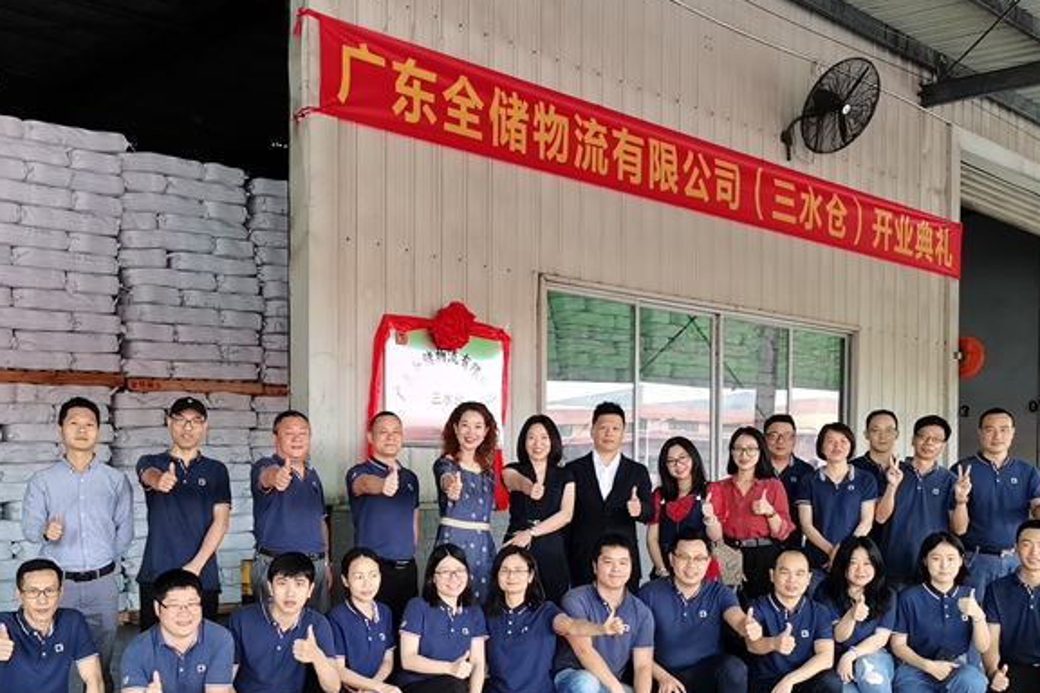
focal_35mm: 39
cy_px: 504
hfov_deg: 49.3
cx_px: 426
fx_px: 1127
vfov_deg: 33.6
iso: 250
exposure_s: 1/50
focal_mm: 4.94
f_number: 1.9
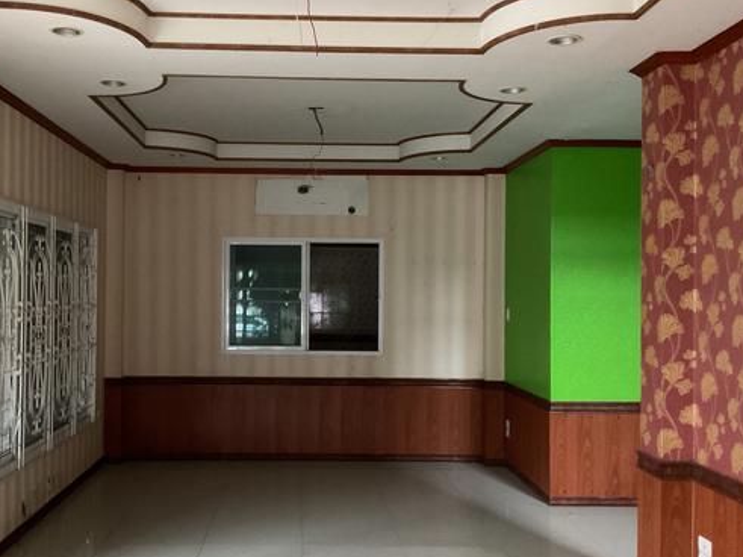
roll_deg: -0.1
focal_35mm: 39
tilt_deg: +0.0
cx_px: 318
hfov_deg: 47.7
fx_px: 837
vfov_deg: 36.8
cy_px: 288
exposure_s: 1/25
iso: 500
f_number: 1.8
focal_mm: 3
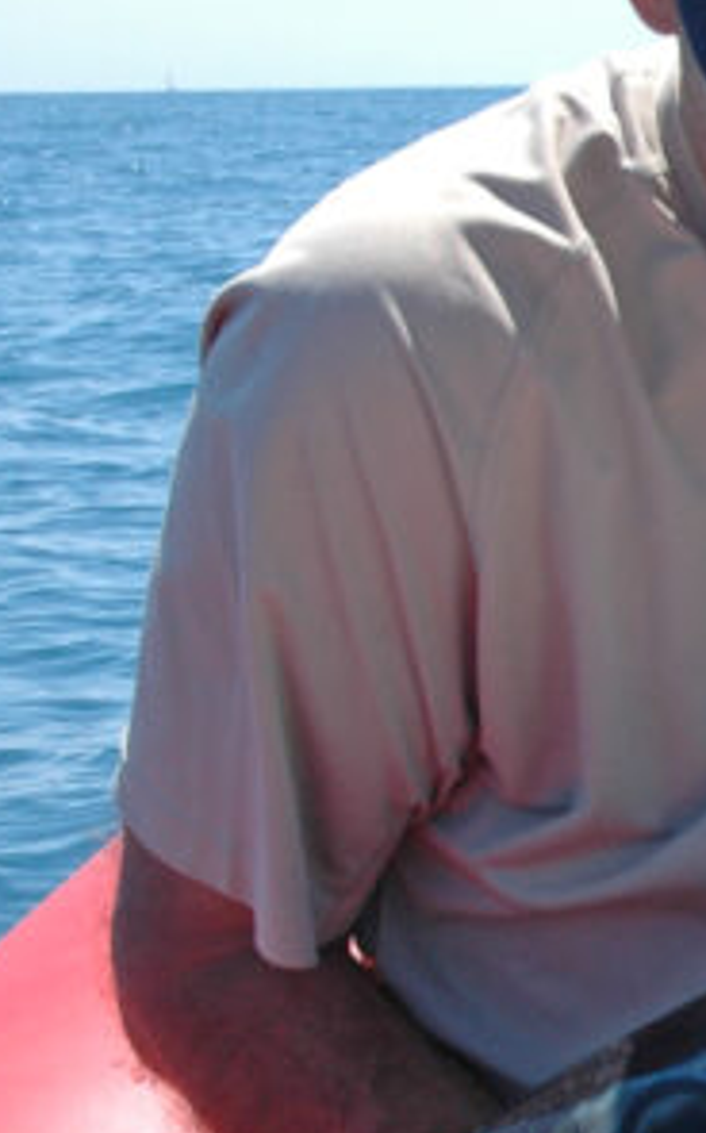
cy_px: 989
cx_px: 1573
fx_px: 4093
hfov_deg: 9.1
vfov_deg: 15.6
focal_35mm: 133
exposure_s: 1/320
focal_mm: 25
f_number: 9
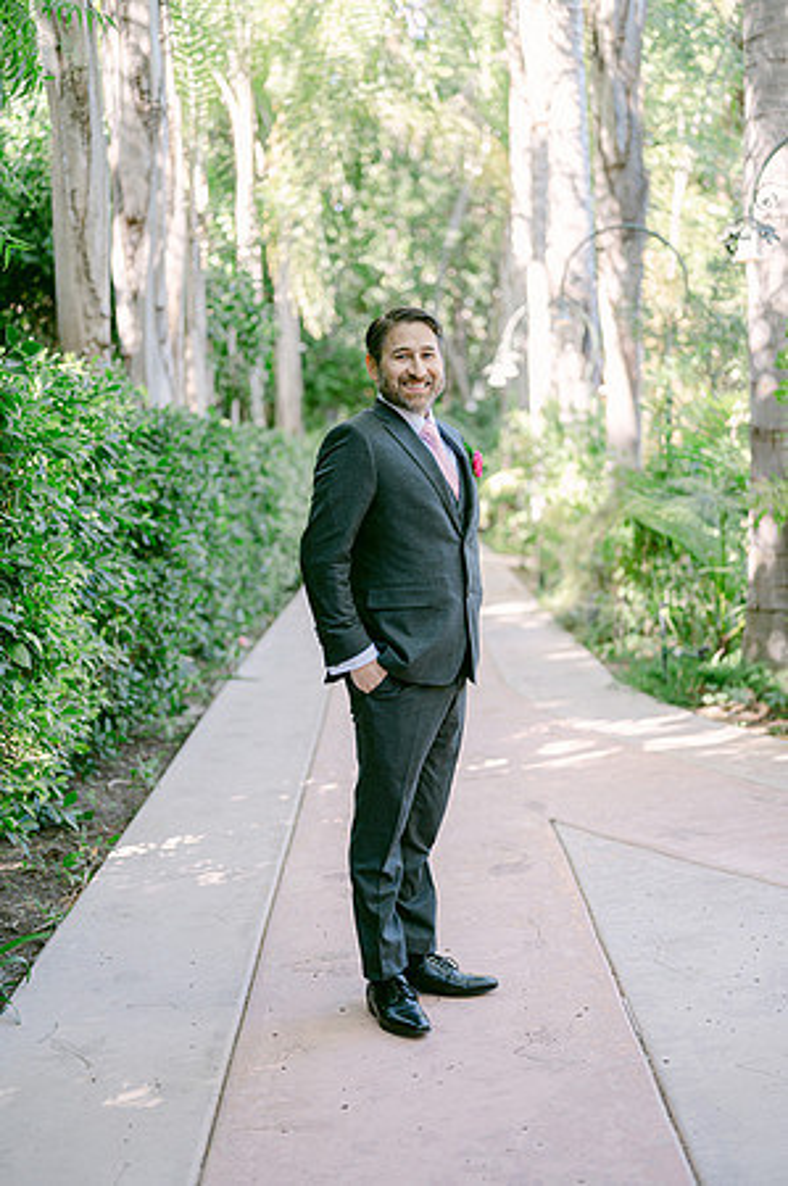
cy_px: 593
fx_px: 1645
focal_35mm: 50
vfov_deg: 39.6
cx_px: 394
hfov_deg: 26.9
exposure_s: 1/125
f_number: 2
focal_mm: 50
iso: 100
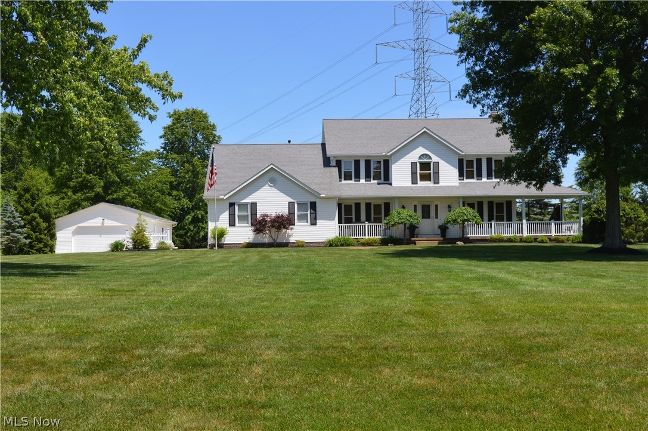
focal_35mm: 45
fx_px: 809
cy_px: 216
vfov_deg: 29.8
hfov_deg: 43.7
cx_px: 324
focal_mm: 30
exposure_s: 1/250
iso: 100
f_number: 8
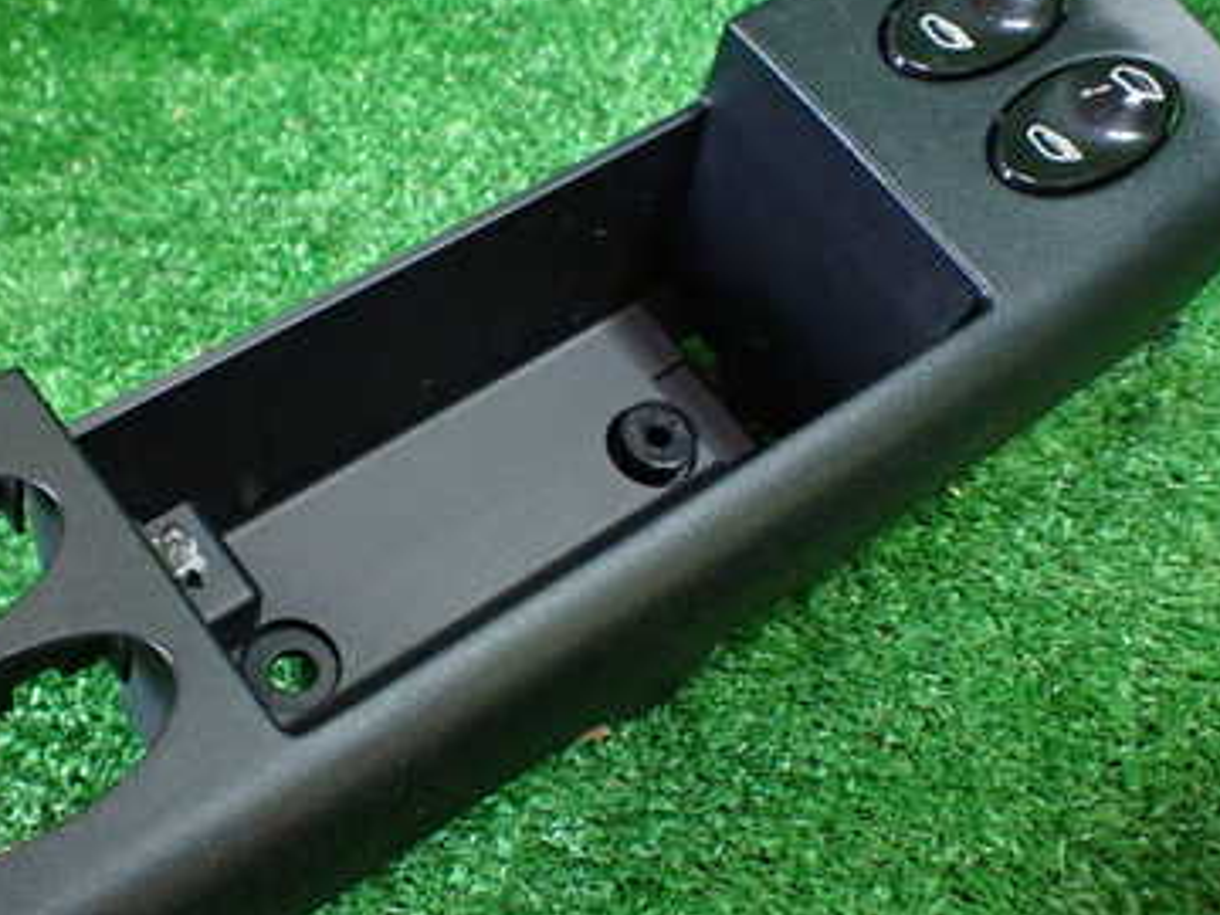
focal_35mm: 50
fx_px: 1762
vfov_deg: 29.1
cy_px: 491
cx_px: 430
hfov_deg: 37.9
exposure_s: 1/80
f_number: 2.3
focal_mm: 5.4
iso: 800
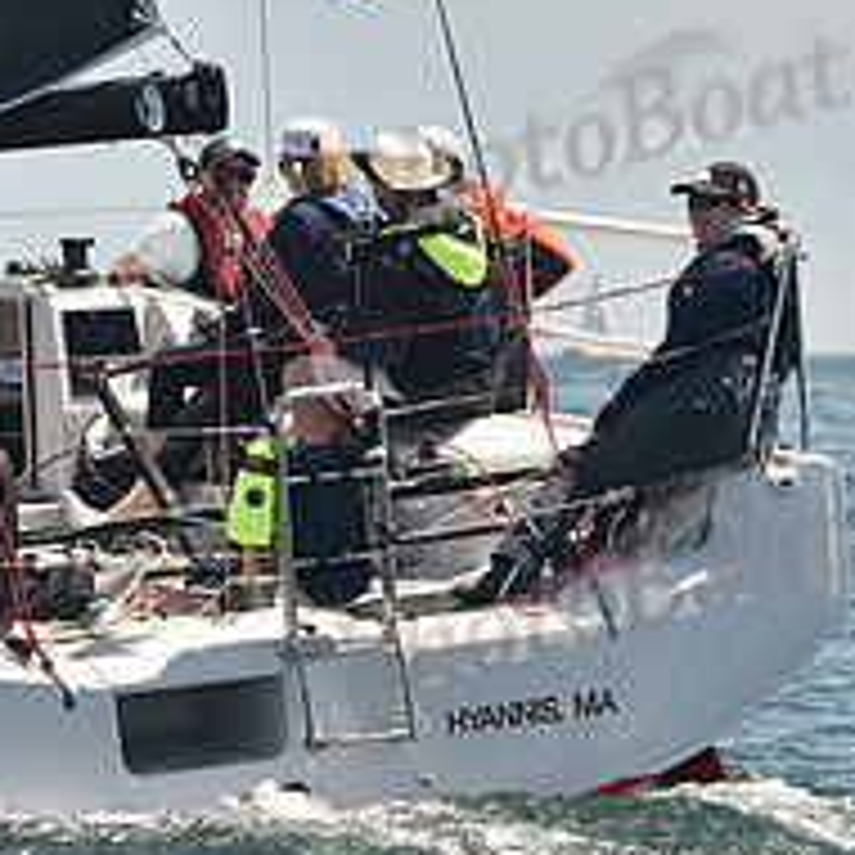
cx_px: 104
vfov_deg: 5.4
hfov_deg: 5.4
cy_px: 421
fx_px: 9054
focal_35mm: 324
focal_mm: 125
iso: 250
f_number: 4.5
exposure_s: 1/800
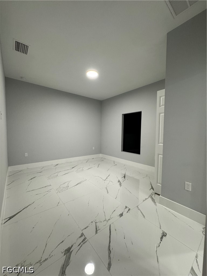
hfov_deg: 85.7
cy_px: 138
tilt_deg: -2.8
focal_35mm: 14
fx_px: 112
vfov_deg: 102.1
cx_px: 104
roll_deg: +0.3
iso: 200
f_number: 2.2
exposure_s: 1/60
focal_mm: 2.22
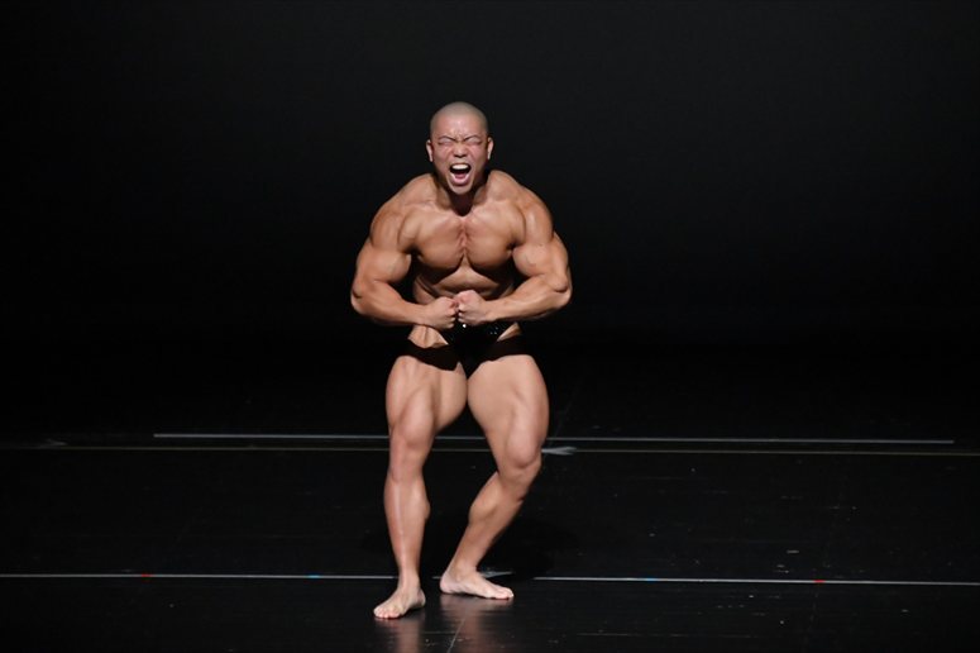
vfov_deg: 3.7
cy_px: 326
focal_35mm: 375
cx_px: 490
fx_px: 10203
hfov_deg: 5.5
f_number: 5.6
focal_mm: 250
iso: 8000
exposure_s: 1/400
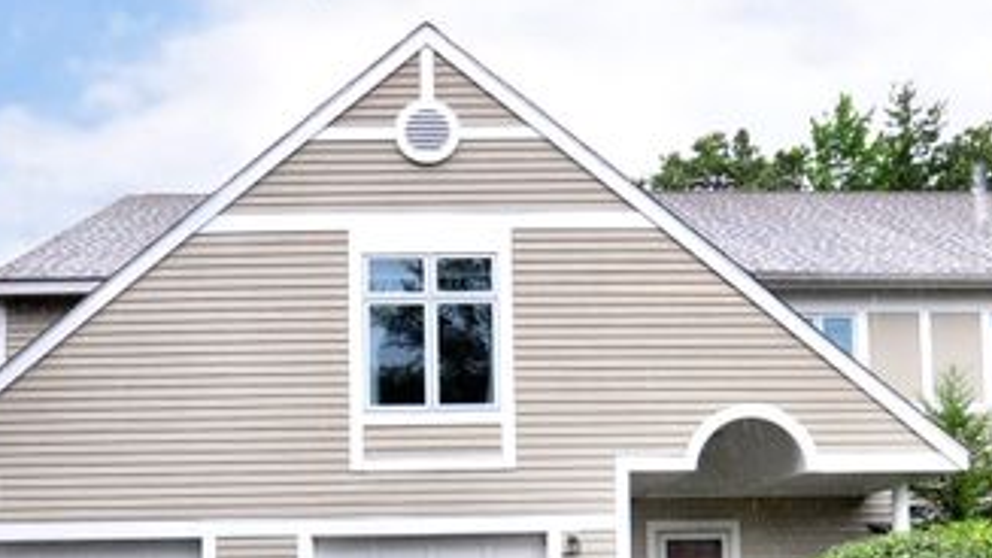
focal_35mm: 24
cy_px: 418
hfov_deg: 75.7
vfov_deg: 46.0
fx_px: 631
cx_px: 579
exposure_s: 1/320
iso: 1000
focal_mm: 10
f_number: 8
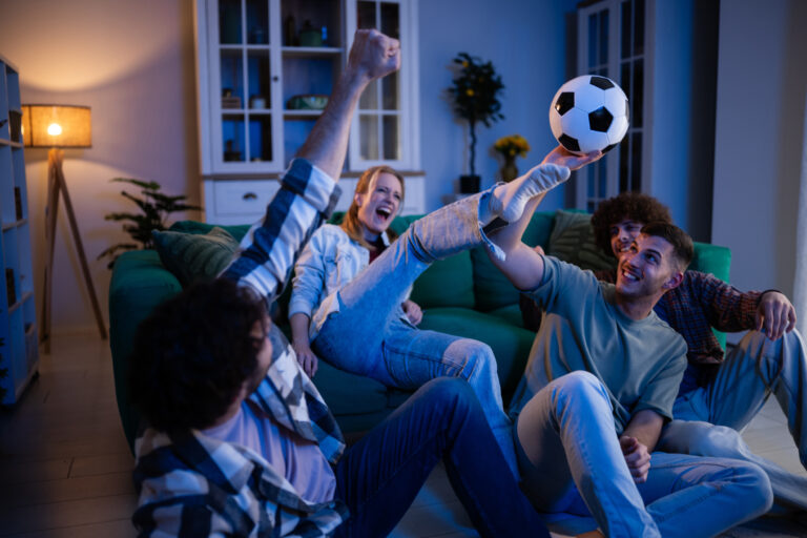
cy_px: 269
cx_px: 404
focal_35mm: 35
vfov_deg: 37.9
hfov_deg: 54.4
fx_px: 785
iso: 400
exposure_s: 1/250
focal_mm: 35
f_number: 1.2
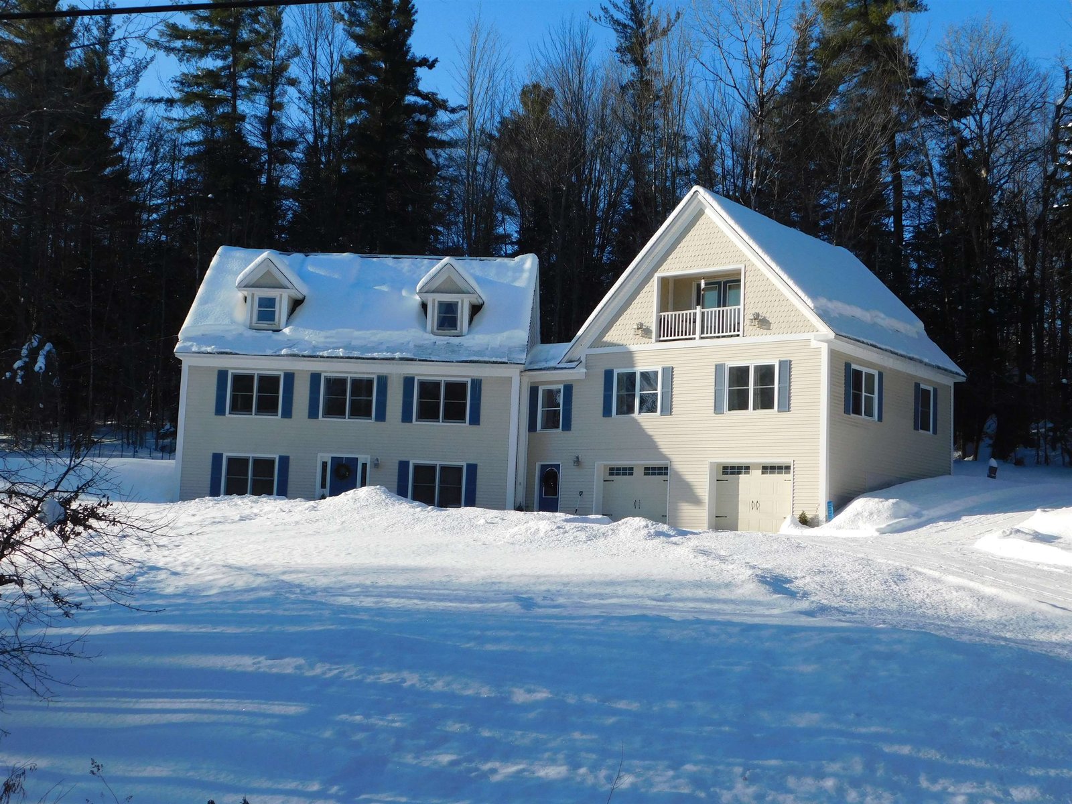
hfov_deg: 42.1
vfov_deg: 32.2
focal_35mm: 45
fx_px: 1394
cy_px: 402
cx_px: 536
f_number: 3.7
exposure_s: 1/1000
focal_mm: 8
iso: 125
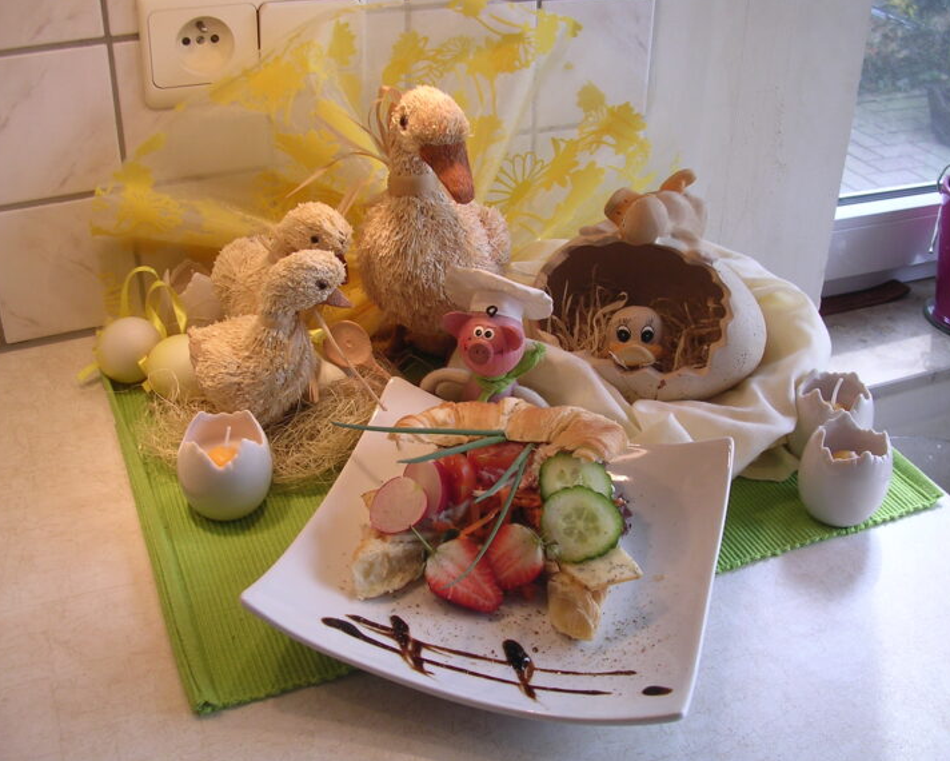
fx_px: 1125
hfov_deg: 45.8
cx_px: 476
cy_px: 379
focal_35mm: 40
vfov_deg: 37.4
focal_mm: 5.8
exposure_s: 1/72.1
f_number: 2.8
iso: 100
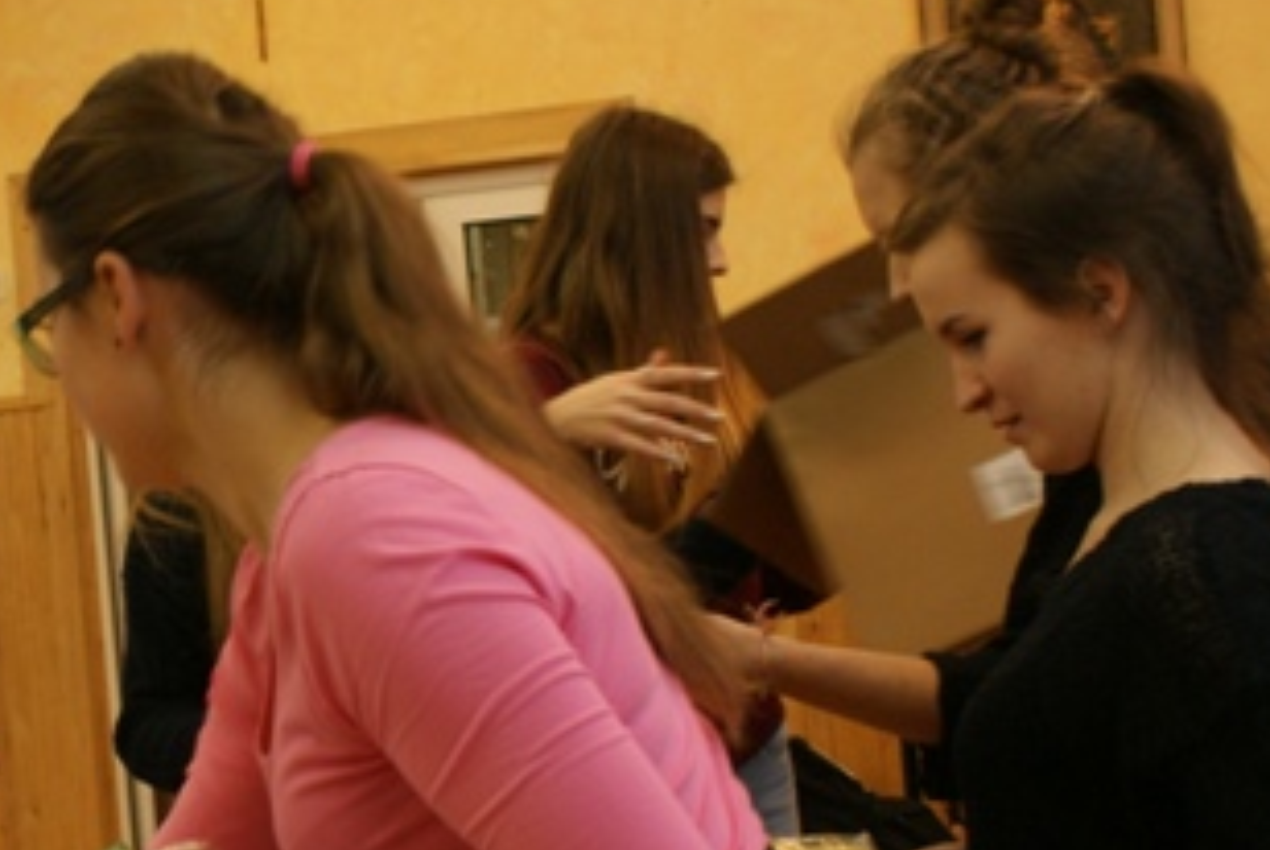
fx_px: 2860
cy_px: 553
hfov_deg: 24.2
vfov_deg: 16.9
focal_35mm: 81
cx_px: 70
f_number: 5.6
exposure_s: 1/60
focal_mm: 26
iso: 400
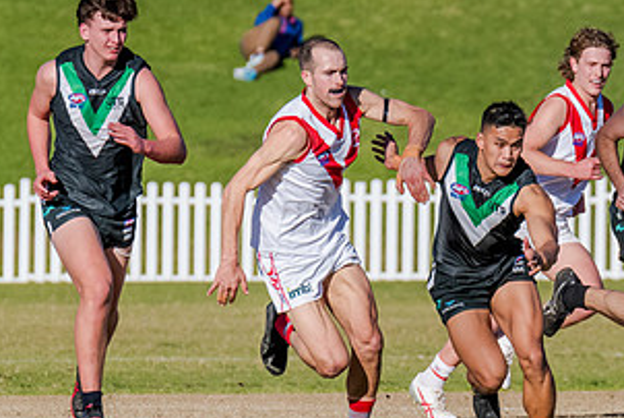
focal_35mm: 1047
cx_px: 701
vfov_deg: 1.3
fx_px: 18165
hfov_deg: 2.0
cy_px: 267
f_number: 9
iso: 800
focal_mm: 420
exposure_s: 1/2000
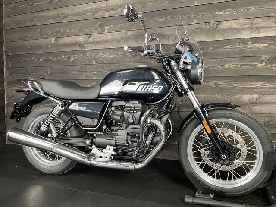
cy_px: 104
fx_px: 207
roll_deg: +1.6
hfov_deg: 67.3
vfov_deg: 53.1
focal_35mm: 26
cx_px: 138
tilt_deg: -2.8
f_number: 1.6
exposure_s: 1/50
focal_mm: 4.2
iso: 250
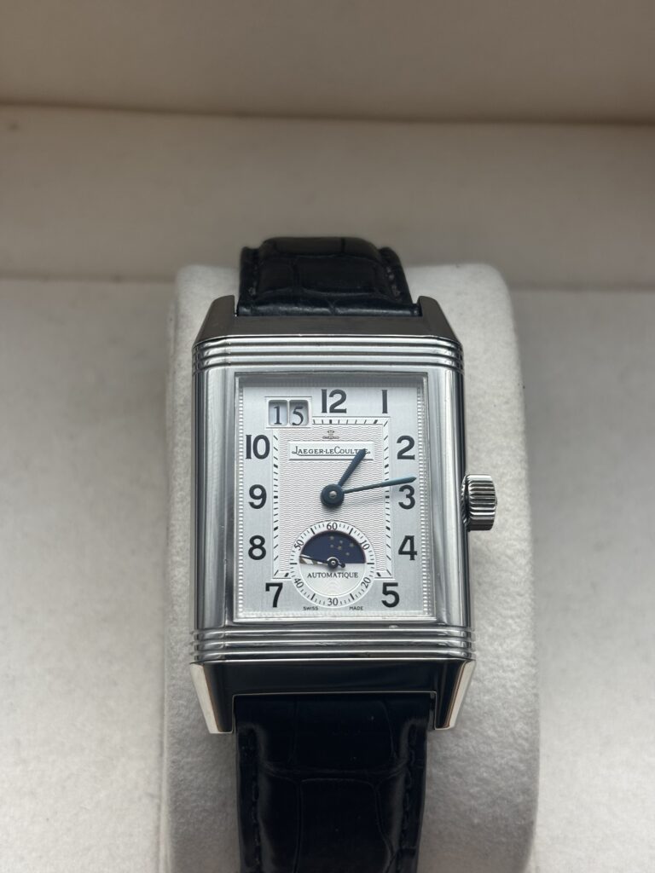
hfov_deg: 28.0
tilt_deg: -52.1
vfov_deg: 36.8
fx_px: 1312
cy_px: 436
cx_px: 328
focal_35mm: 52
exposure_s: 1/100
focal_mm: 5.96
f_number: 1.6
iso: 32
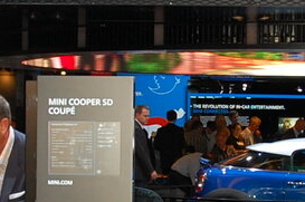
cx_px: 199
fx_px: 1564
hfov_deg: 11.1
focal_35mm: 185
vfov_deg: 7.4
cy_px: 137
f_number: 4
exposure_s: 1/60
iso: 280
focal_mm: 21
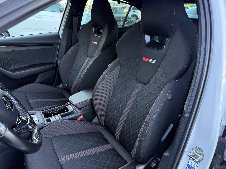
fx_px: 157
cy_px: 84
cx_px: 113
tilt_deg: -25.1
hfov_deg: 71.6
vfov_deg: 56.8
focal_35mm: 24
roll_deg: -0.4
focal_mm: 6.76
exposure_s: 1/106
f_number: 1.78
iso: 200
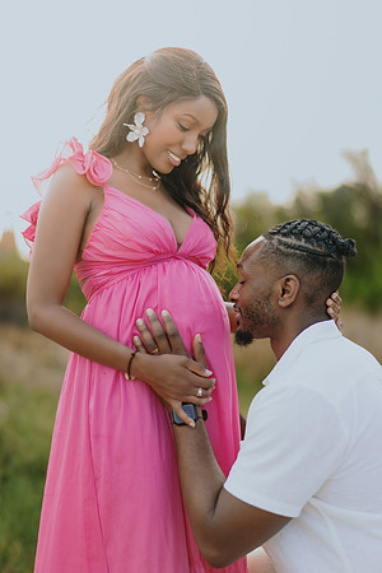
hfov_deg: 23.4
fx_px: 923
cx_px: 191
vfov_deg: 34.5
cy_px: 286
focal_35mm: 58
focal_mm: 58
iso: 50
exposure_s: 1/640
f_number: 1.4
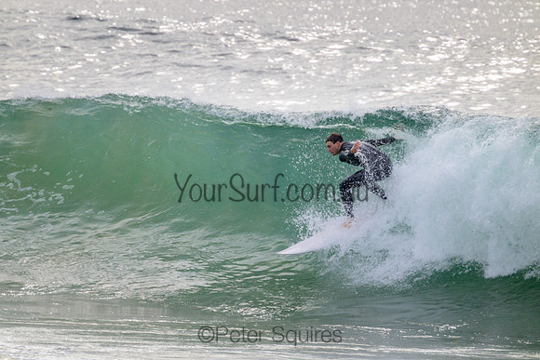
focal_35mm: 800
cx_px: 270
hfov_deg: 2.6
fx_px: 12002
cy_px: 180
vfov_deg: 1.7
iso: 1000
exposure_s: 1/2000
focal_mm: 800
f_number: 11
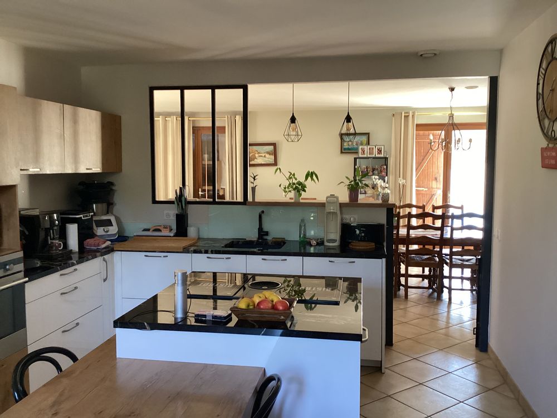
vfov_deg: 45.4
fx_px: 499
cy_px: 209
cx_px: 278
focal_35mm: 31
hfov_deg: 58.4
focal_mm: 3.3
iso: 250
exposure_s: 1/60
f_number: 2.4
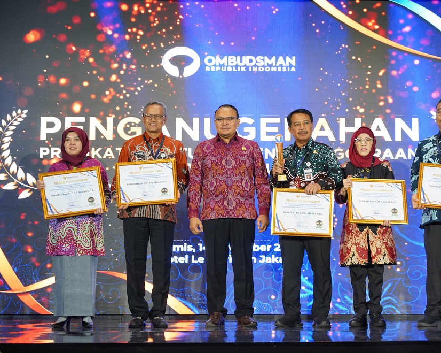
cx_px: 253
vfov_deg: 20.2
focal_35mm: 76
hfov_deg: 25.1
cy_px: 176
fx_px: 989
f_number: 3.2
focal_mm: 66.7
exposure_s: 1/100
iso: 640
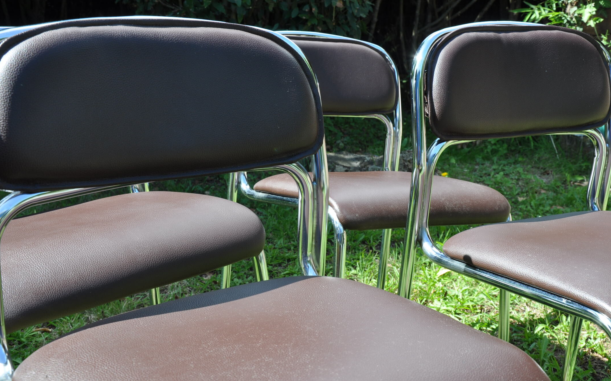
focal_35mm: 43
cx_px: 306
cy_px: 185
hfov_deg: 46.2
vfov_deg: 29.9
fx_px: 716
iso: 250
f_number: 11
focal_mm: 28
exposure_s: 1/125
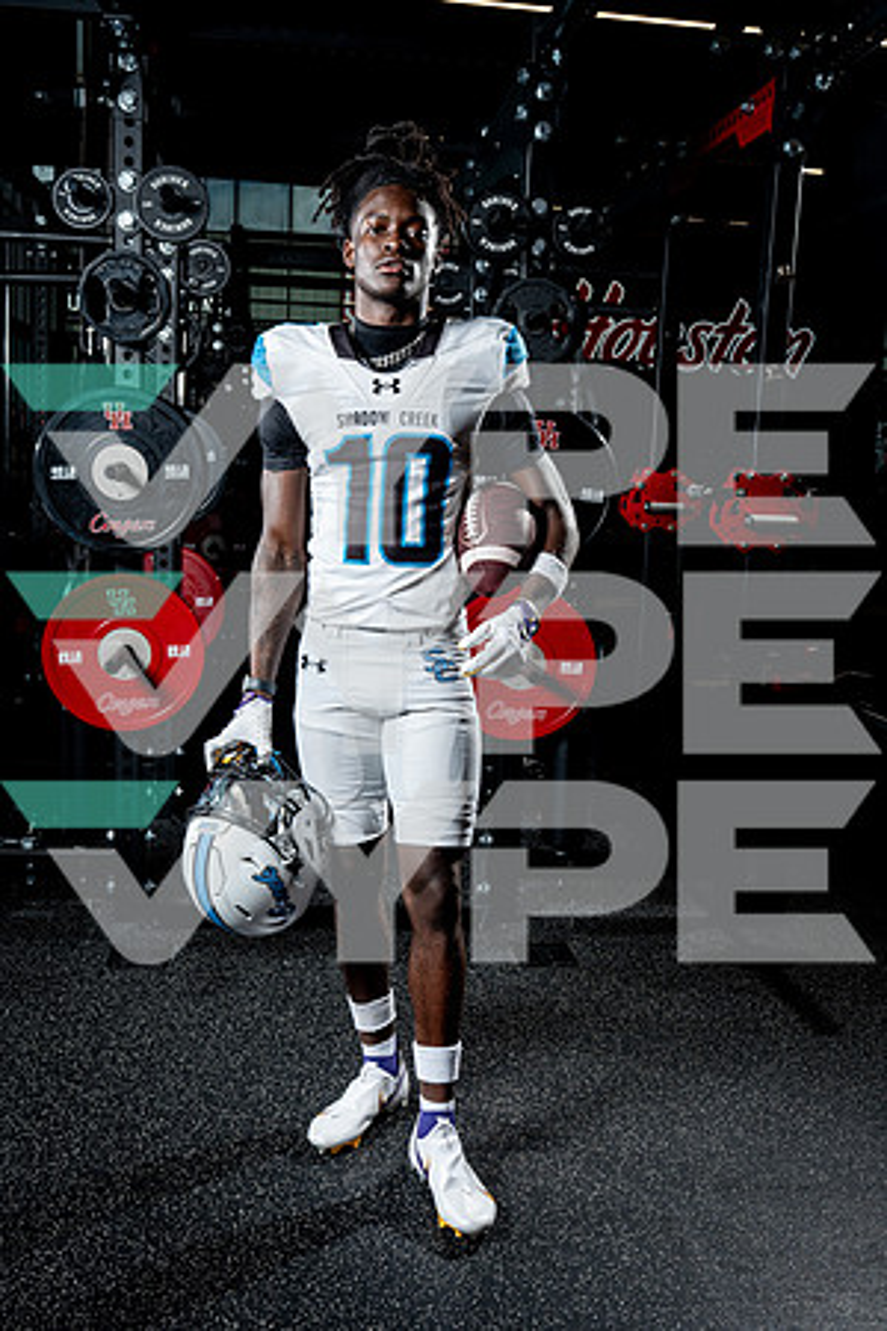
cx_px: 444
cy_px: 666
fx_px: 1293
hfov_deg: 37.9
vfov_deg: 54.4
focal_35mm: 35
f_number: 9
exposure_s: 1/250
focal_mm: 35
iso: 640
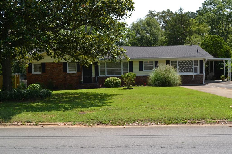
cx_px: 116
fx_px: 251
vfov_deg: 34.2
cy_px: 77
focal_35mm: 39
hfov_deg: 49.6
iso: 100
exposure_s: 1/200
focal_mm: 26
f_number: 6.3
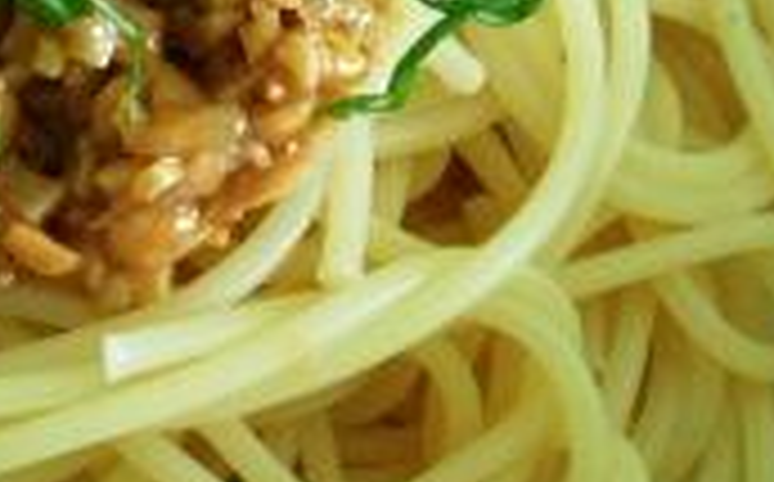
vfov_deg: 15.5
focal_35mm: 83
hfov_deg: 23.7
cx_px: -27
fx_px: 1749
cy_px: 63
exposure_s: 1/15
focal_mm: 5.3
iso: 400
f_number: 3.8
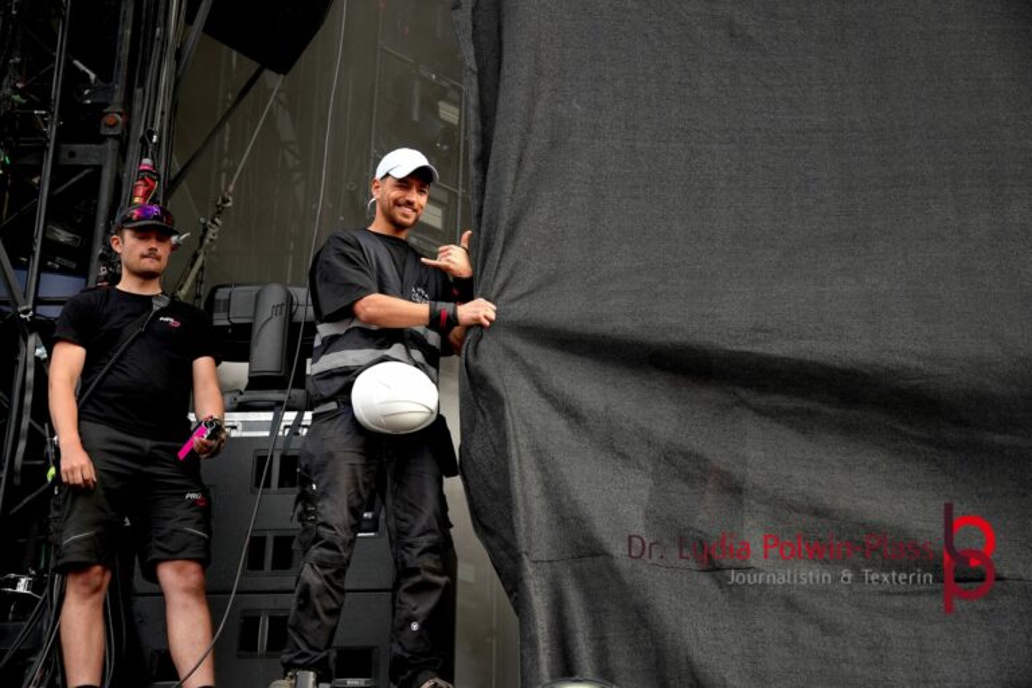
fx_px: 1677
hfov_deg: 34.2
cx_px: 516
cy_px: 344
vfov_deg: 23.2
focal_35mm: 58
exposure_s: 1/160
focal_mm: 39
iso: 200
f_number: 4.5
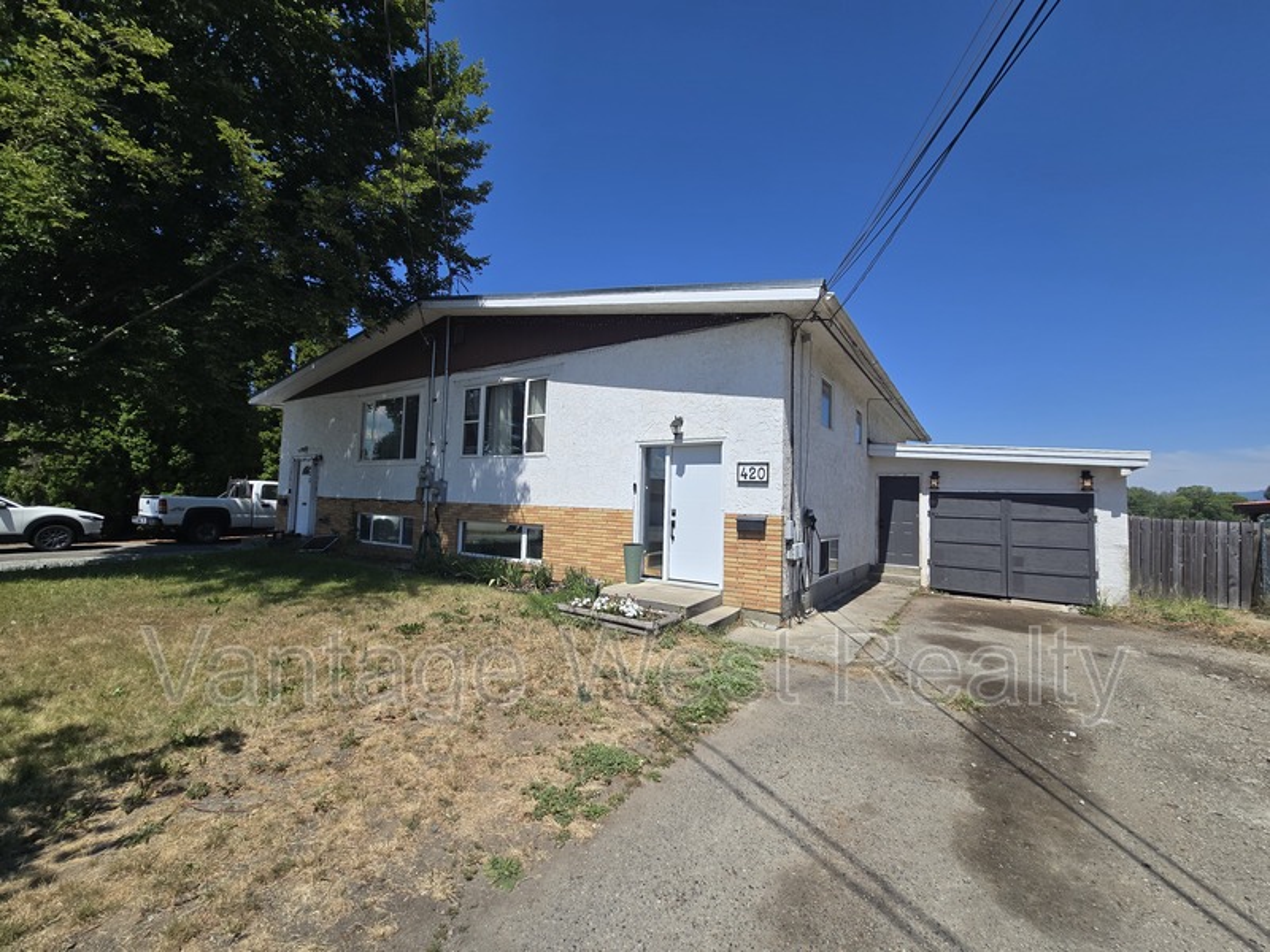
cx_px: 635
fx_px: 477
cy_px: 476
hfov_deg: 106.2
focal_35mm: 13
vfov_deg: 89.9
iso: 50
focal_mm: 2.2
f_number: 2.2
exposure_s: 1/2723
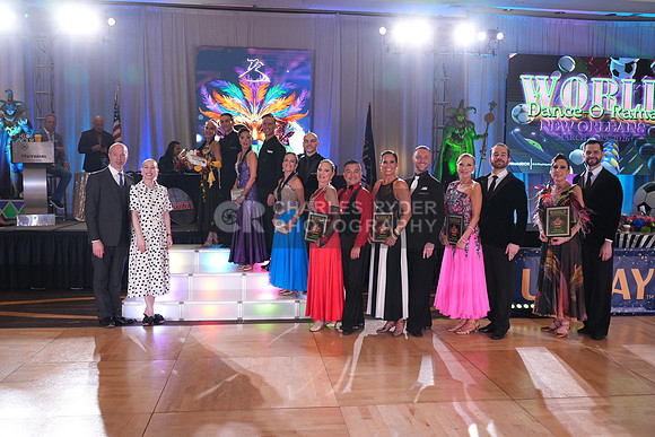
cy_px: 218
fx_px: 582
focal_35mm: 32
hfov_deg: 58.7
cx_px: 328
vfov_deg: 41.1
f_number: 4
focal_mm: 32
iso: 2000
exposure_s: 1/400
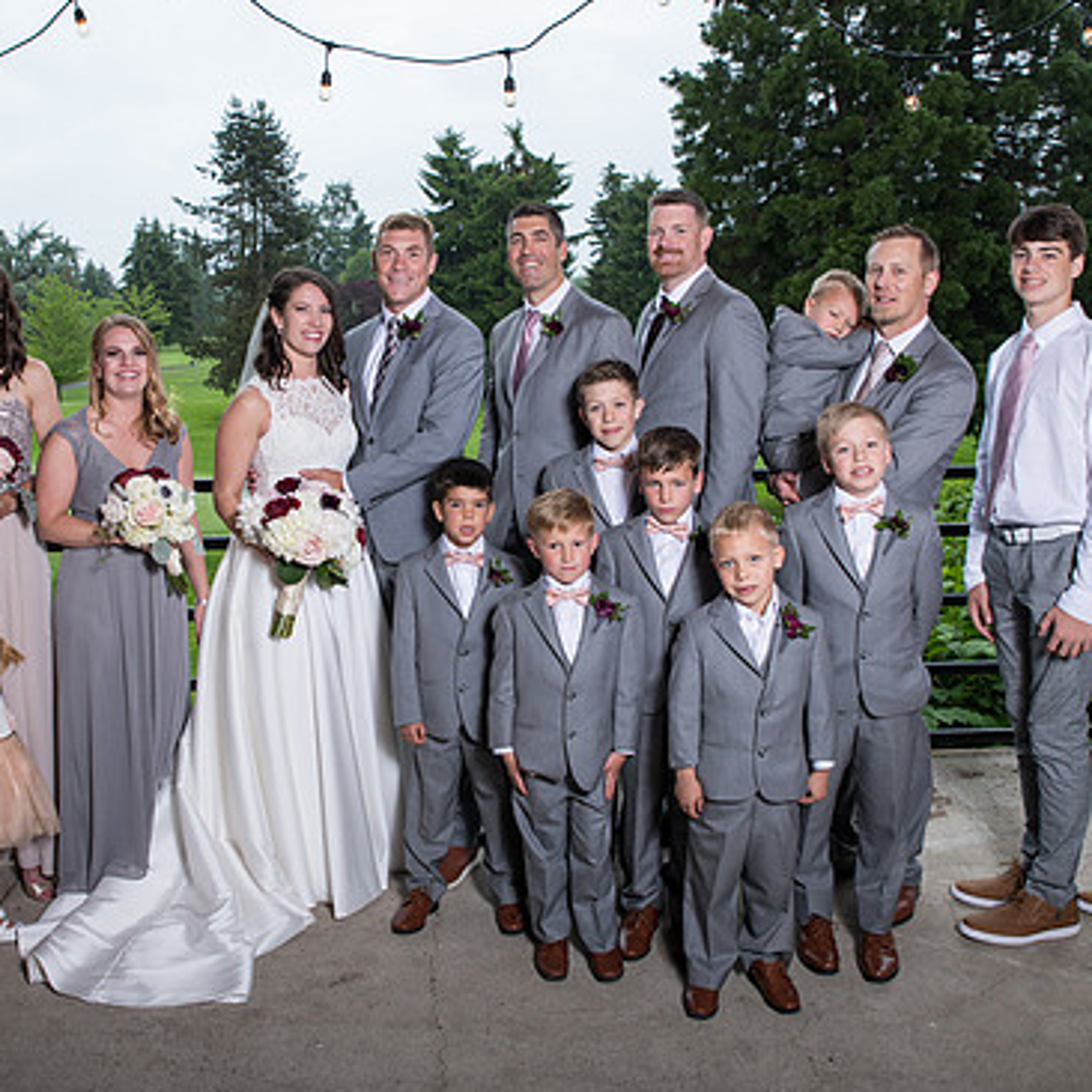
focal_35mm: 35
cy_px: 474
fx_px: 1249
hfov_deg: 46.9
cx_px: 430
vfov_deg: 47.1
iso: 250
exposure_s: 1/125
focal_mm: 24
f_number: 8
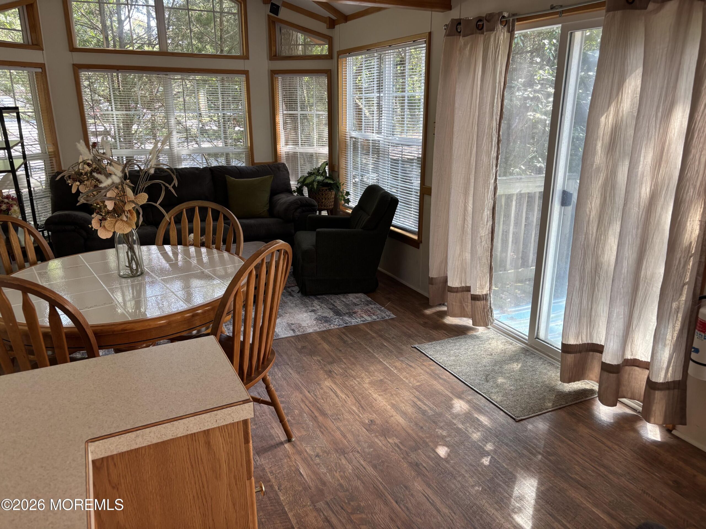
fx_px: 530
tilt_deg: -17.0
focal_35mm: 26
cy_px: 264
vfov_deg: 53.1
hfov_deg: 67.3
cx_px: 353
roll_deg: -1.2
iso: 100
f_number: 1.6
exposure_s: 1/121
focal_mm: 5.96
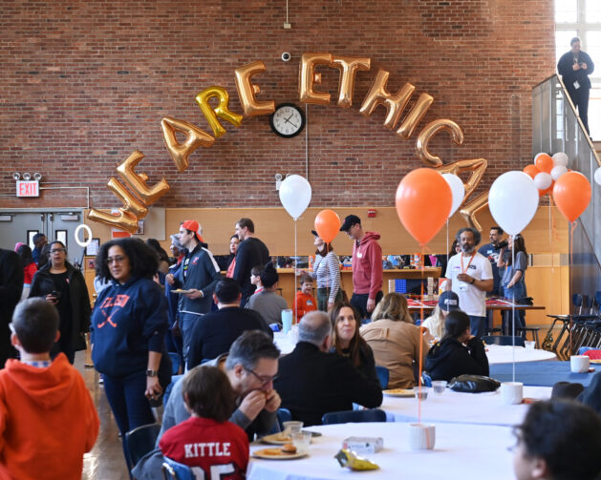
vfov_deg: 24.2
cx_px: 313
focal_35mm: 63
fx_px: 1120
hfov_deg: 30.0
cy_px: 237
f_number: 4
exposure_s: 1/250
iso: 1250
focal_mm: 55
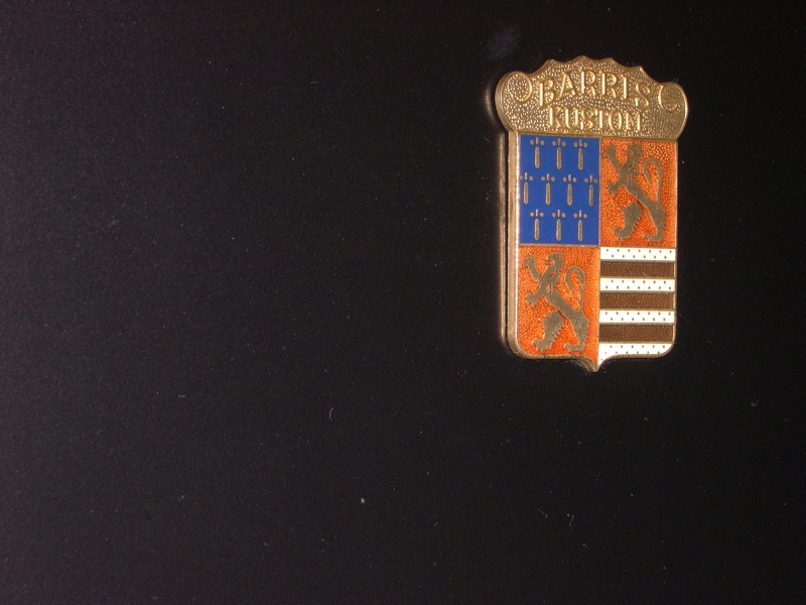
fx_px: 2654
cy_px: 302
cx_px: 403
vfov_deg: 13.0
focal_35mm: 114
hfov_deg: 17.3
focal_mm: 24
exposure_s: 1/60
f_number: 13.4
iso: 266
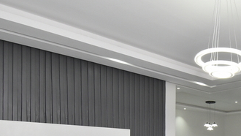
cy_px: 160
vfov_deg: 26.2
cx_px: 216
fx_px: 262
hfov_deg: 44.9
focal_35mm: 41
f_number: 8
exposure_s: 1/40
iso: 1000
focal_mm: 10
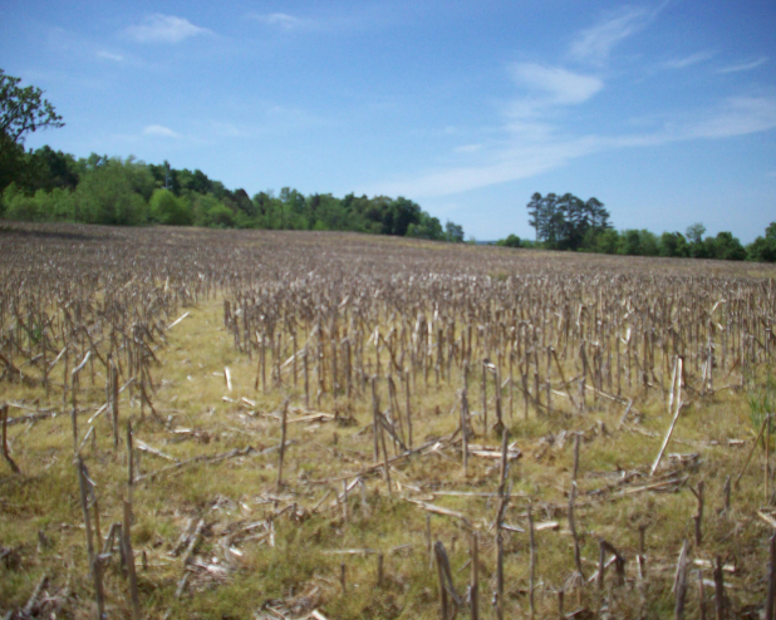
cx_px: 402
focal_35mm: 39
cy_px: 307
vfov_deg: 38.2
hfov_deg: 46.8
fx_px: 895
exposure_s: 1/603
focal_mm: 6.2
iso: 80
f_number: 5.6
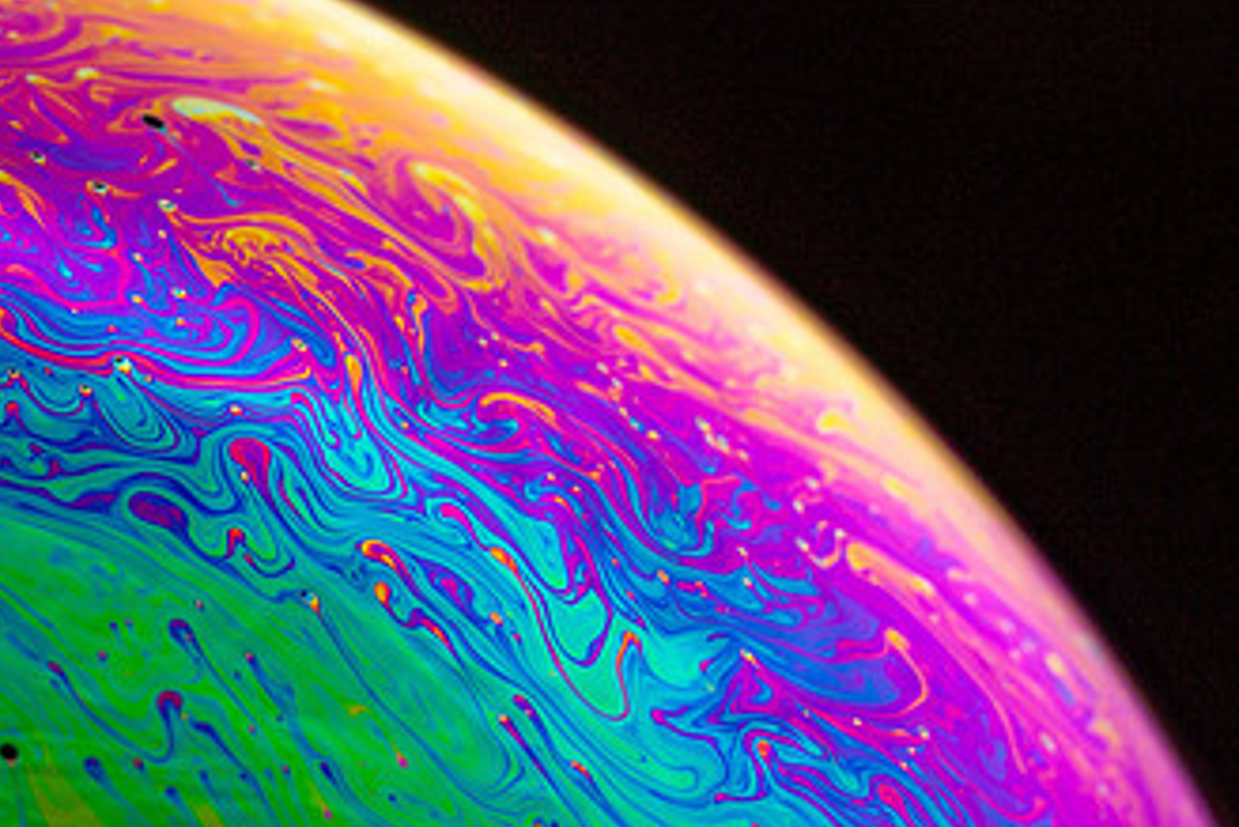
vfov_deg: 4.7
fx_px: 9950
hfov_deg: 7.1
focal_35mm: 289
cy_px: 888
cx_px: -128
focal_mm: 90
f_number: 14
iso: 100
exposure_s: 1/250
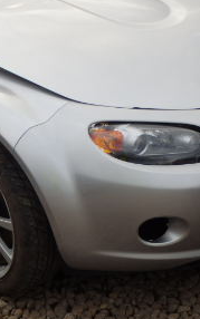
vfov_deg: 21.8
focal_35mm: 95
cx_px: 29
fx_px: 828
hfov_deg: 13.7
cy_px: 145
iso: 125
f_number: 4.7
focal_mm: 7.3
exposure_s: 1/320
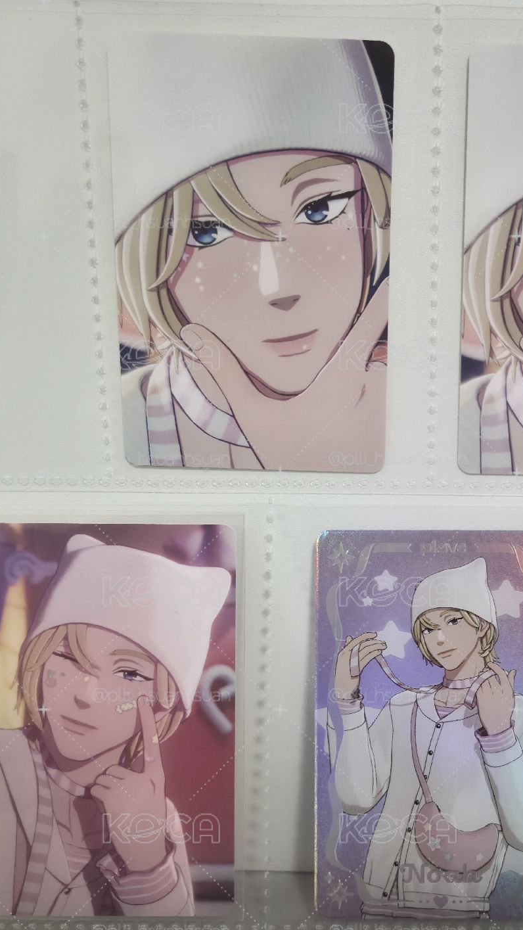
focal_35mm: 34
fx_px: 838
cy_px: 473
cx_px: 438
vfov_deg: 58.0
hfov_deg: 33.4
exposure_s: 1/40
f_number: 1.8
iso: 320
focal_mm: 5.4
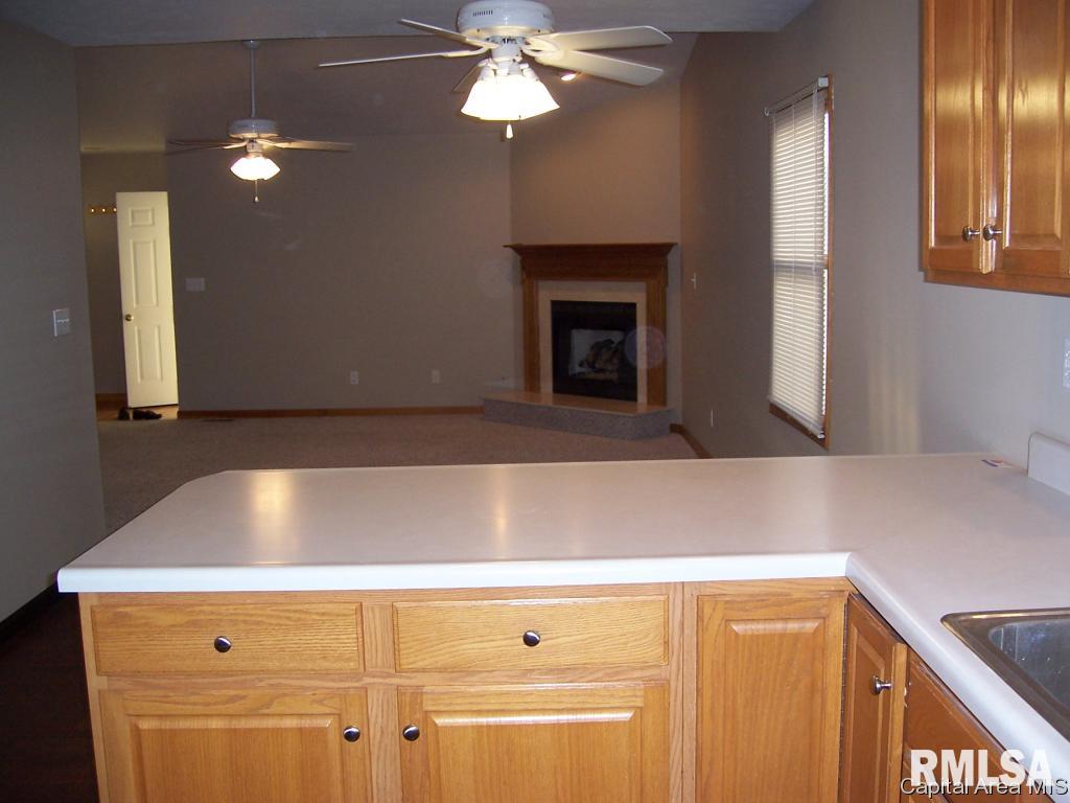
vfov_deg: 39.7
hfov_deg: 51.4
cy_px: 402
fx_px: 1113
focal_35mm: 36
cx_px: 535
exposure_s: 1/60
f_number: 3
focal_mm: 6
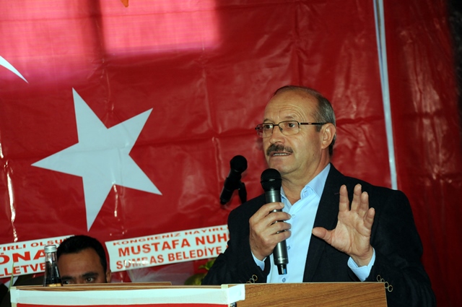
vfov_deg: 12.1
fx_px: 1442
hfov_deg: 18.2
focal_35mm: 112
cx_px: 231
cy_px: 154
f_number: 5.3
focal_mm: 75
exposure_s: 1/60
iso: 800
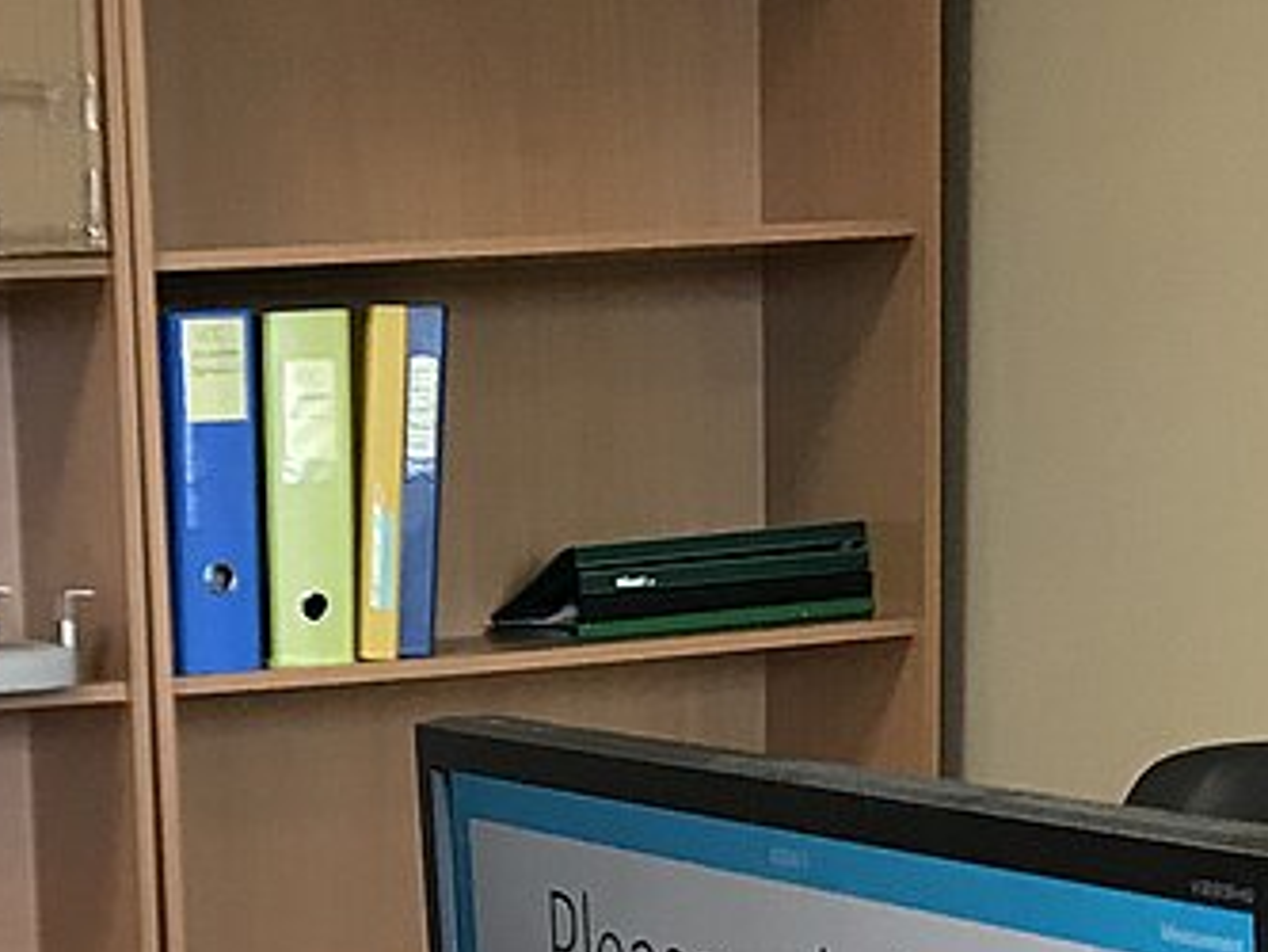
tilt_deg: -15.5
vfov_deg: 13.5
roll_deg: +3.3
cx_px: 95
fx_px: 3701
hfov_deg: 19.1
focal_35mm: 101
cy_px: 1588
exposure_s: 1/25
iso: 40
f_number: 1.8
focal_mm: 3.99
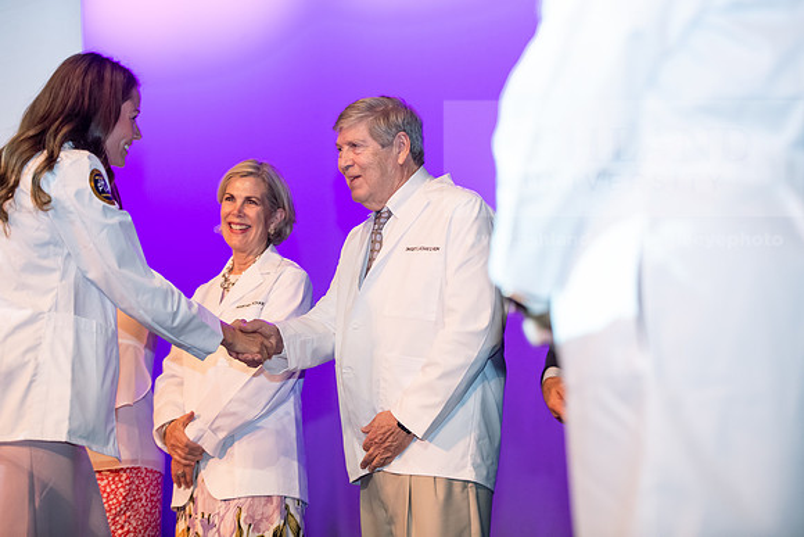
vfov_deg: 14.9
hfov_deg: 22.1
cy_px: 268
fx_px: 2055
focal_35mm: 92
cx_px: 402
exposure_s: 1/200
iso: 2500
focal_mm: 92
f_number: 3.2
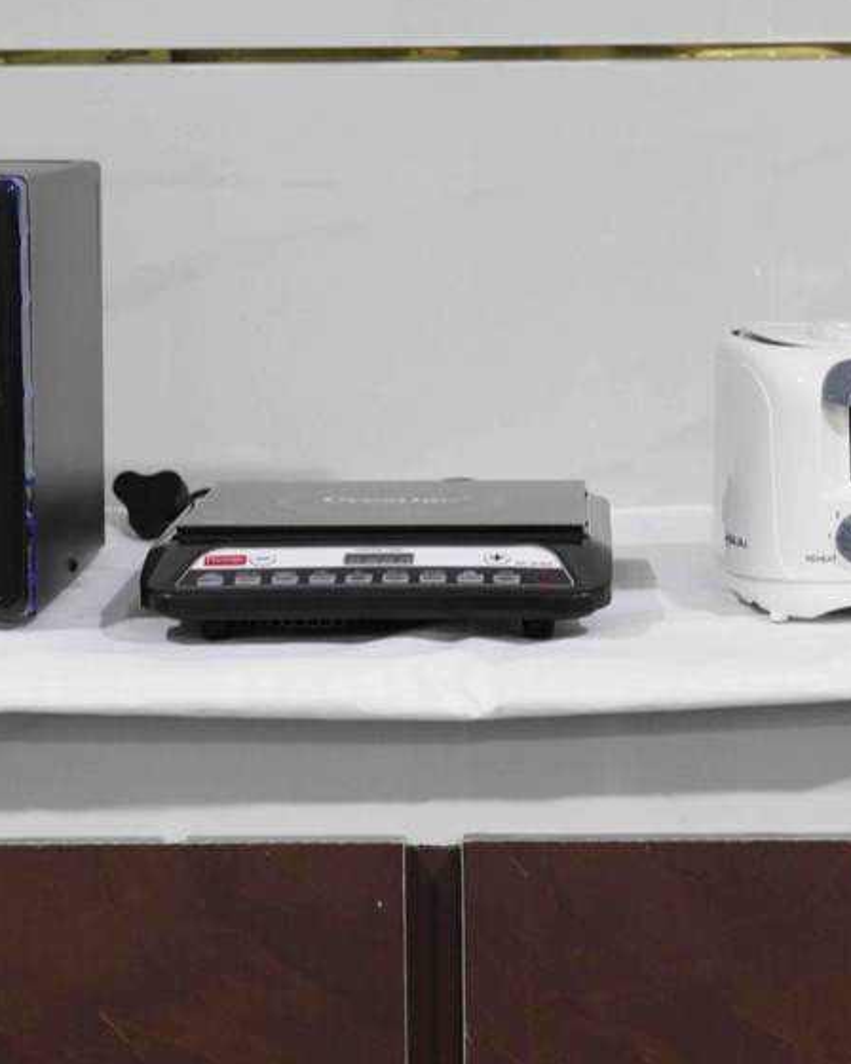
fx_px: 3463
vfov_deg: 17.4
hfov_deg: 14.0
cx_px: 509
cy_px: 376
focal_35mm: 110
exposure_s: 1/60
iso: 3200
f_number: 4
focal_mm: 41
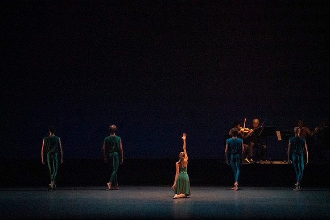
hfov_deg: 12.5
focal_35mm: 164
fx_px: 1504
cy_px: 110
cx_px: 165
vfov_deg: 8.4
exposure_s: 1/400
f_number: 8
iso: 25600
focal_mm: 164
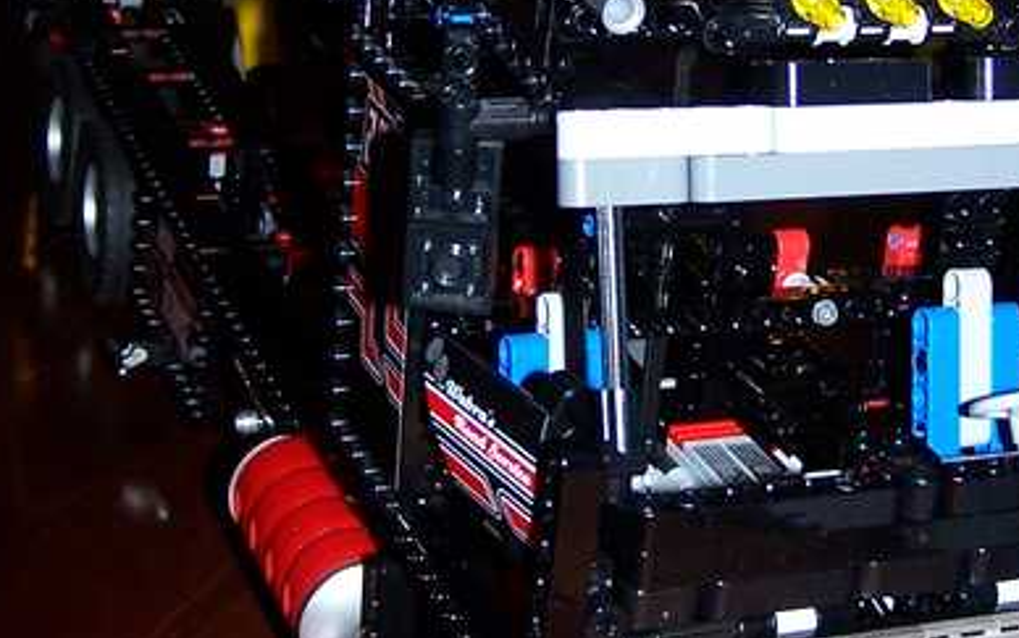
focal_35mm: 83
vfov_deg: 15.7
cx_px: 670
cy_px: 234
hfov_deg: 24.8
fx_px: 2306
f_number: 2.8
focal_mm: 6.3
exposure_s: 1/60
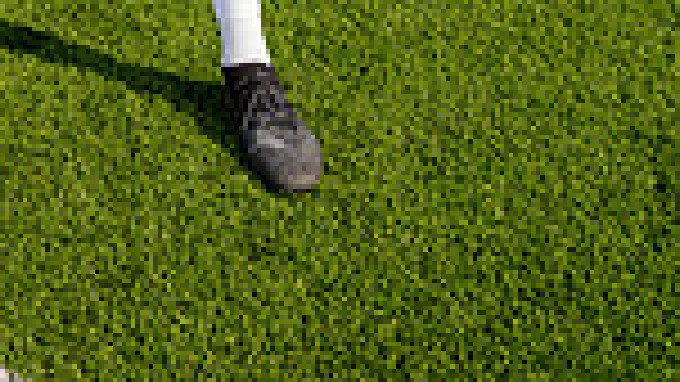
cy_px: -553
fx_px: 1407
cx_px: 32
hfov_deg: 26.0
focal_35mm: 78
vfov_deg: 12.2
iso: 50
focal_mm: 25
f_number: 7.1
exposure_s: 1/125
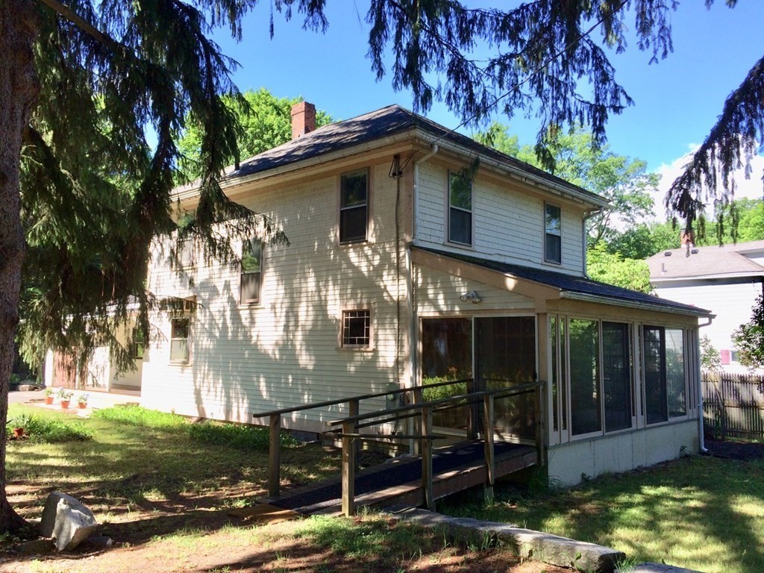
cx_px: 382
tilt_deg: +4.8
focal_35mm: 29
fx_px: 640
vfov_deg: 48.2
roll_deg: -0.1
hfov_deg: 61.7
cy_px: 286
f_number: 2.2
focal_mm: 4.15
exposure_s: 1/651
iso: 32
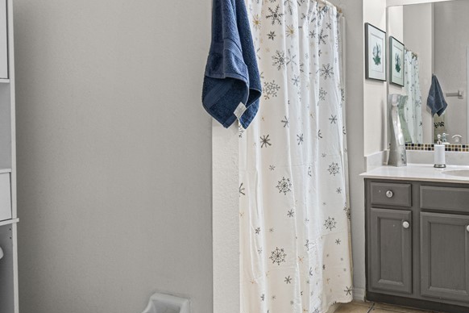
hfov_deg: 59.9
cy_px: 137
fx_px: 365
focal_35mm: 28
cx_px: 380
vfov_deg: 46.3
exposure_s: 1/2.5
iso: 100
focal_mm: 10
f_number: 9
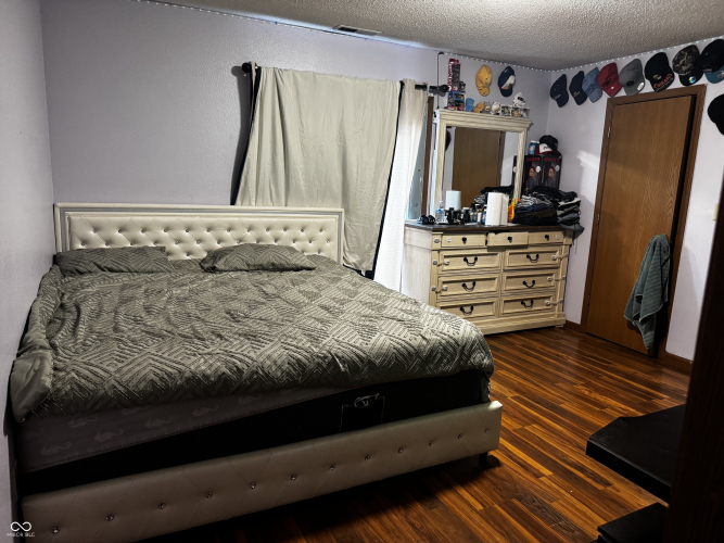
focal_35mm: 24
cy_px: 272
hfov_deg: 71.6
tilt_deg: -11.6
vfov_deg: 56.8
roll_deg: -2.6
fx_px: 502
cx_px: 362
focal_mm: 6.76
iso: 640
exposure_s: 1/60
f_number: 1.78
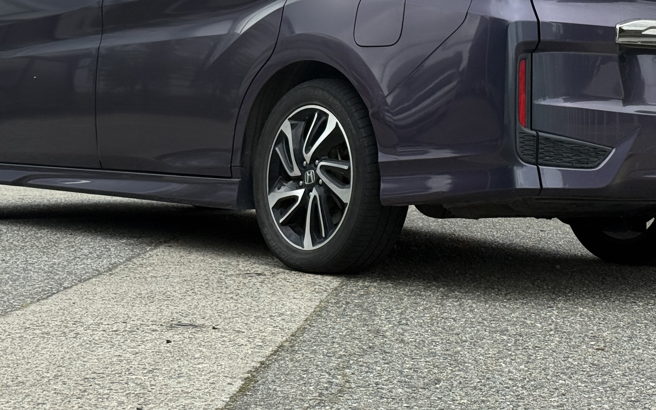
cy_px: 12
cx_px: 375
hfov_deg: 22.3
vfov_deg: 13.9
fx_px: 1663
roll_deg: -0.1
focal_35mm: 93
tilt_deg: +2.5
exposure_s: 1/2865
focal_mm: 6.76
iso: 100
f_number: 1.78
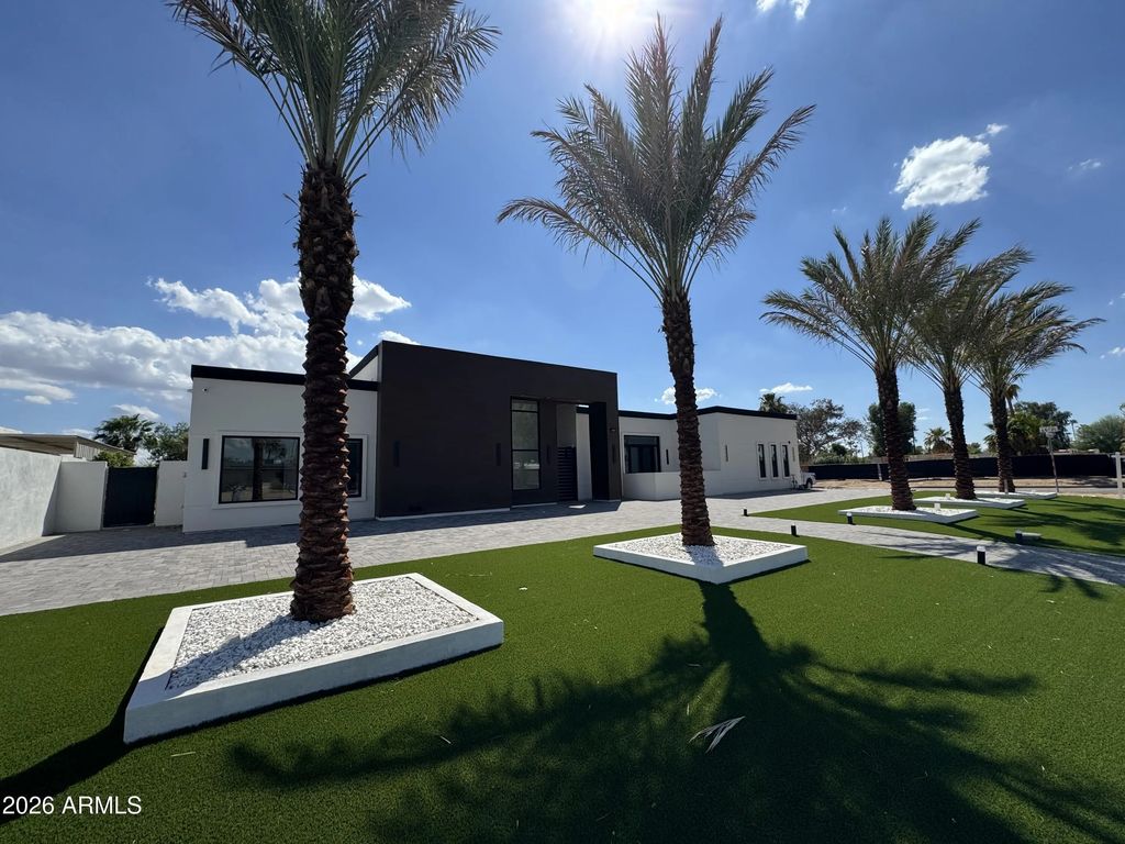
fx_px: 455
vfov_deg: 85.7
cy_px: 422
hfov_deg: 102.1
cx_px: 562
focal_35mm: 14
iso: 50
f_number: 2.2
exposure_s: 1/2985
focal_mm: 2.22
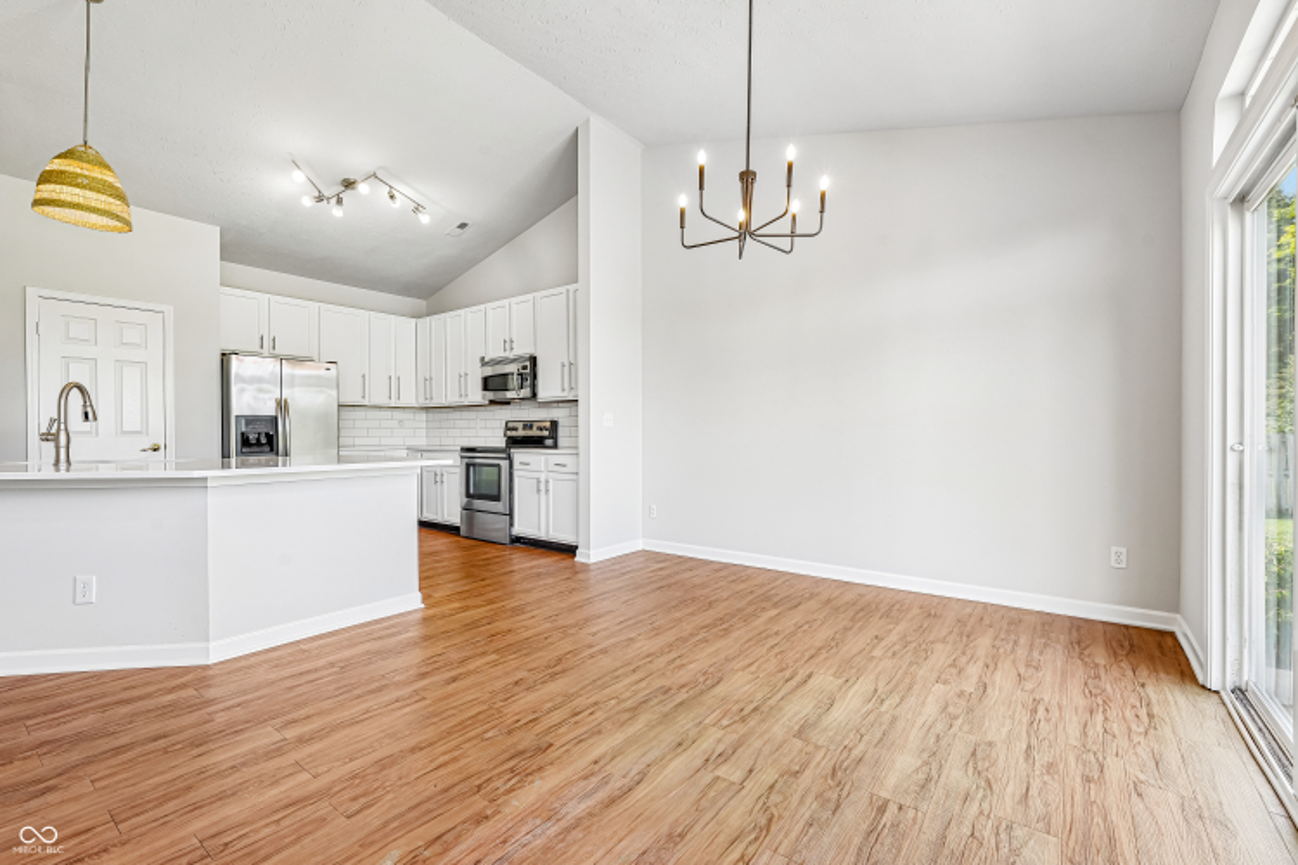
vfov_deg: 73.7
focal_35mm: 16
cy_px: 432
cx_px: 649
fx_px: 577
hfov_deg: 96.7
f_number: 8
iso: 250
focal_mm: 16
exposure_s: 1/30
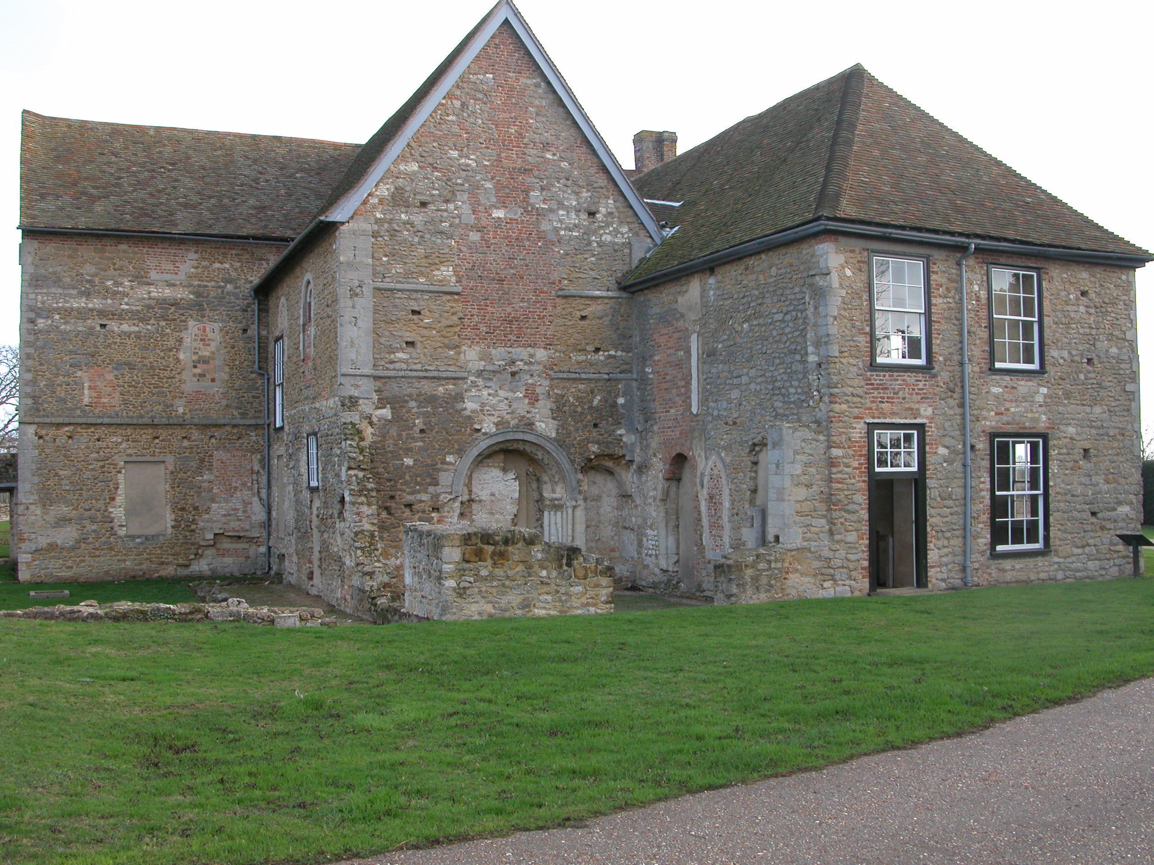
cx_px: 577
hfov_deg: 52.6
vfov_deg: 40.7
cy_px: 432
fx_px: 1167
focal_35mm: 35
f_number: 4
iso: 100
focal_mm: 8.9
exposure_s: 1/137
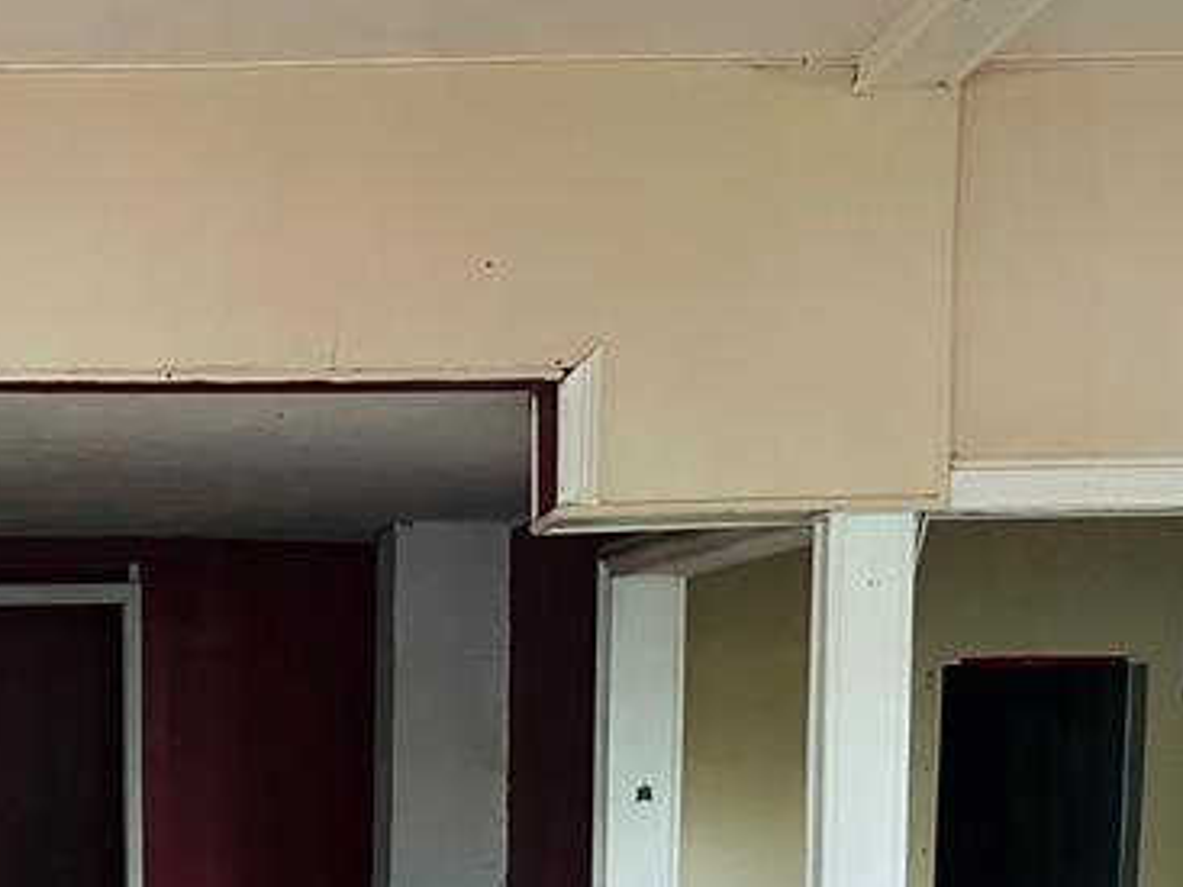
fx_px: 2289
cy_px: 900
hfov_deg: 27.2
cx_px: -26
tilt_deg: -1.8
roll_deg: +0.0
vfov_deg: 21.1
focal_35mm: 67
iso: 800
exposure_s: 1/60
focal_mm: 6.86
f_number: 1.78
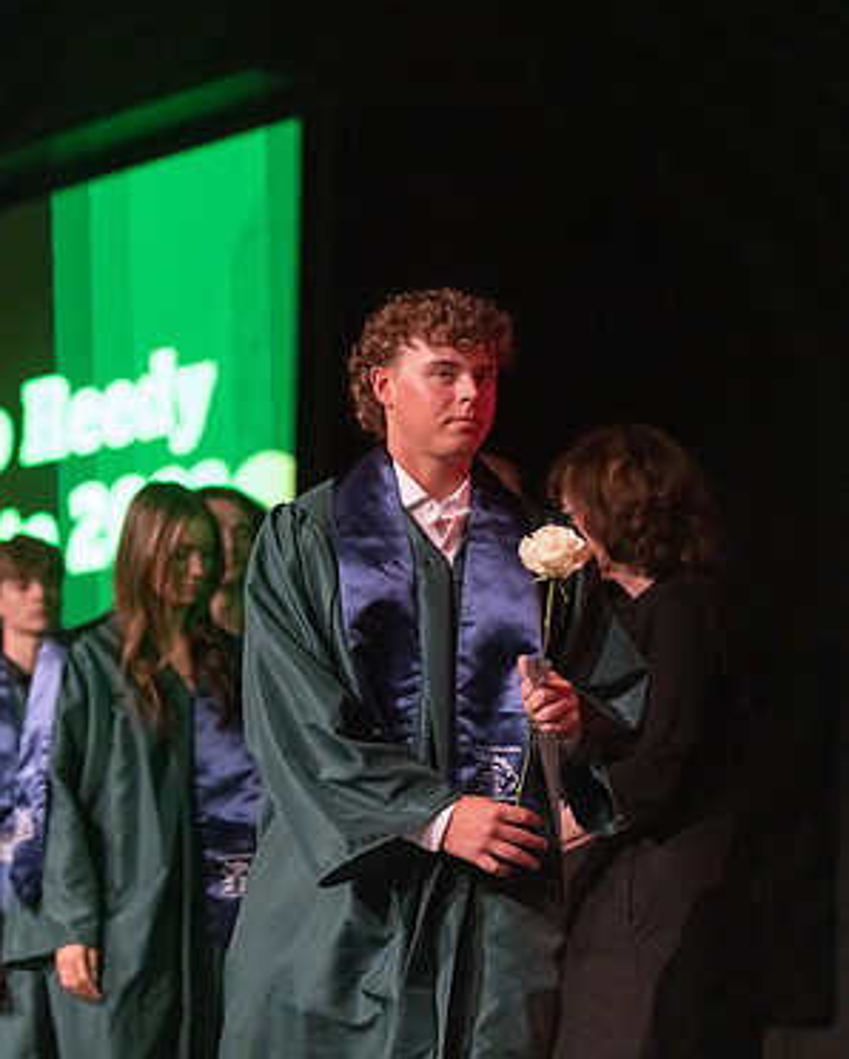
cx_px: 424
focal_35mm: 110
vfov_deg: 17.5
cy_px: 518
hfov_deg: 14.0
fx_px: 3452
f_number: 2.8
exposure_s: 1/1000
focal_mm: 97
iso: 16000
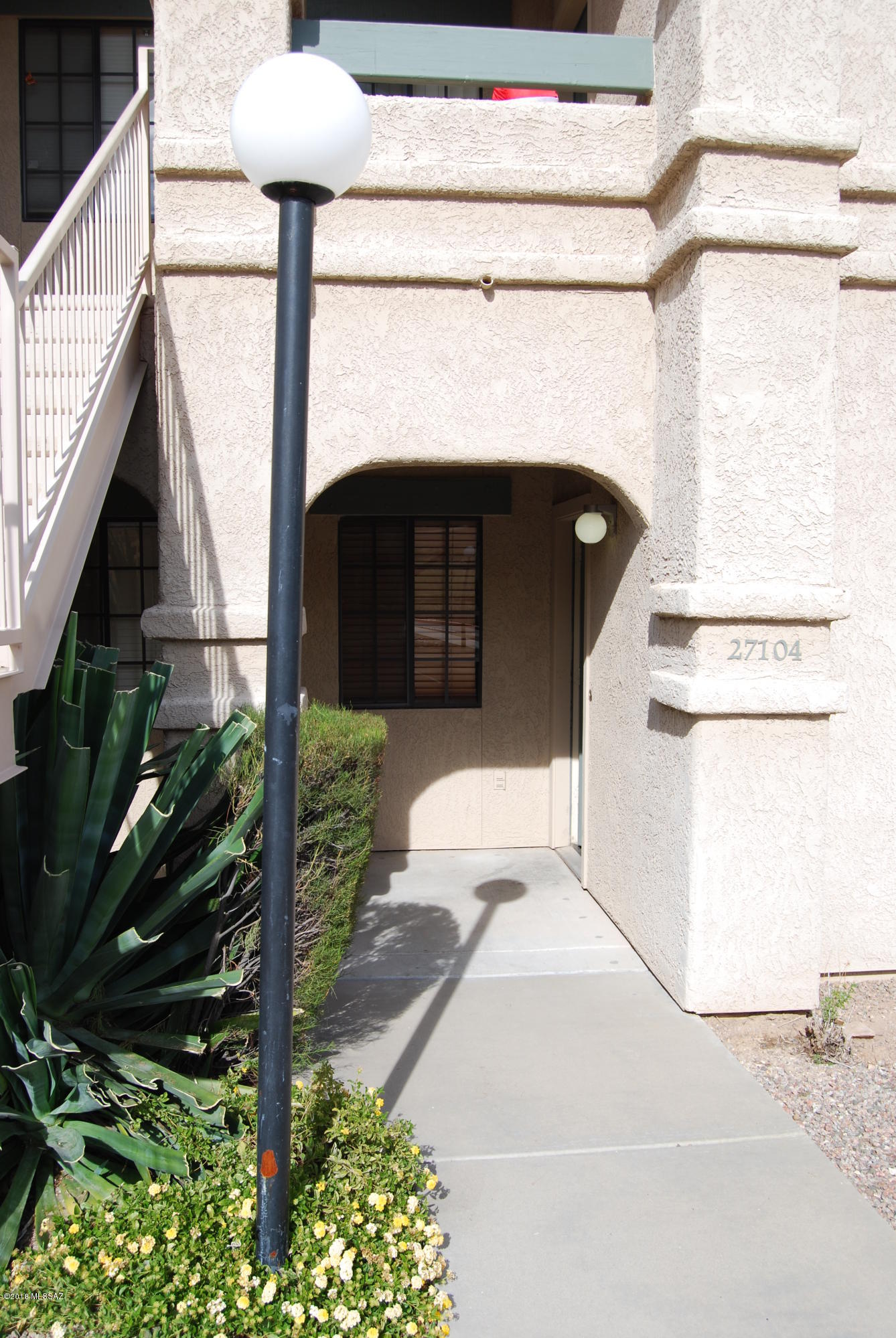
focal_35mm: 33
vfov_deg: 57.2
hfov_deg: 40.1
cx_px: 448
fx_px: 1229
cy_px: 669
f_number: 7.1
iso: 100
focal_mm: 22
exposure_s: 1/200
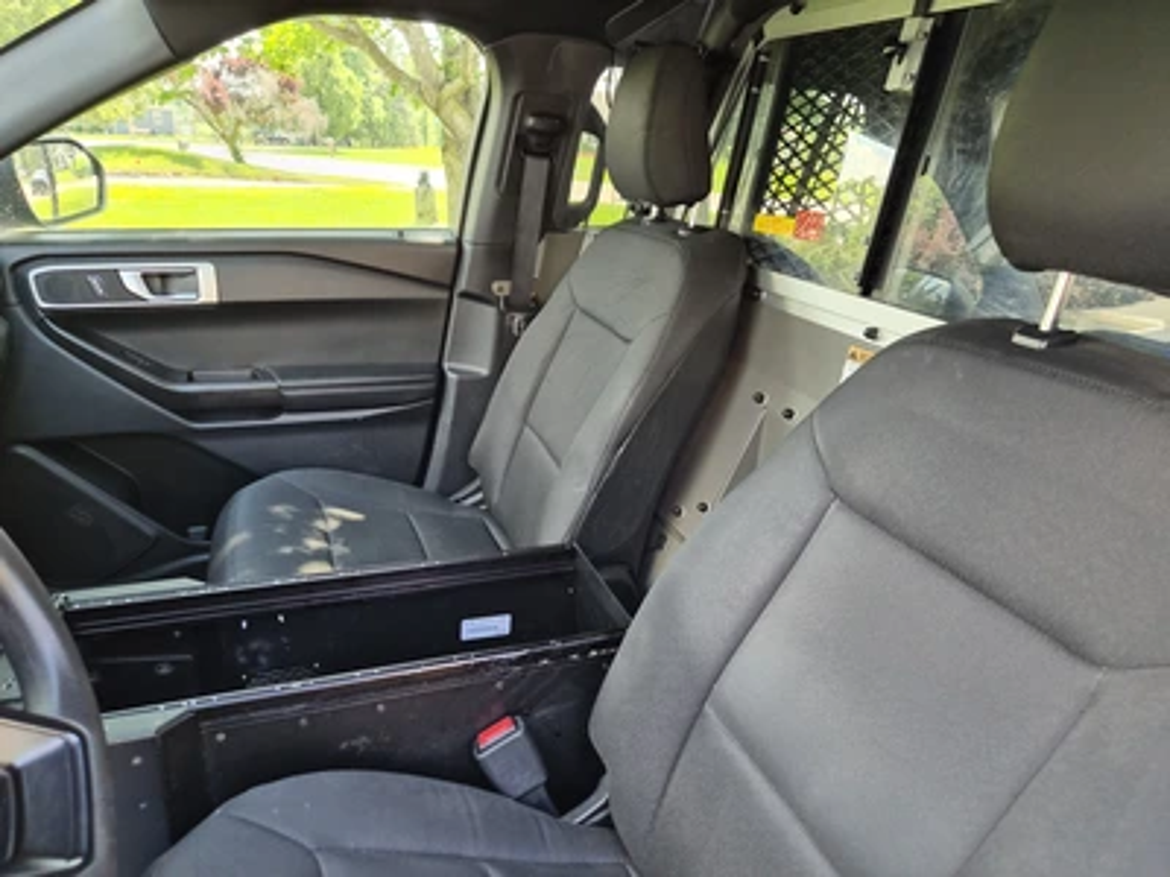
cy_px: 438
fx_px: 777
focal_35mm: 23
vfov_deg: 58.9
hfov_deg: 73.9
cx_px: 585
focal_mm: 5.4
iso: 160
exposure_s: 1/180
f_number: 1.8
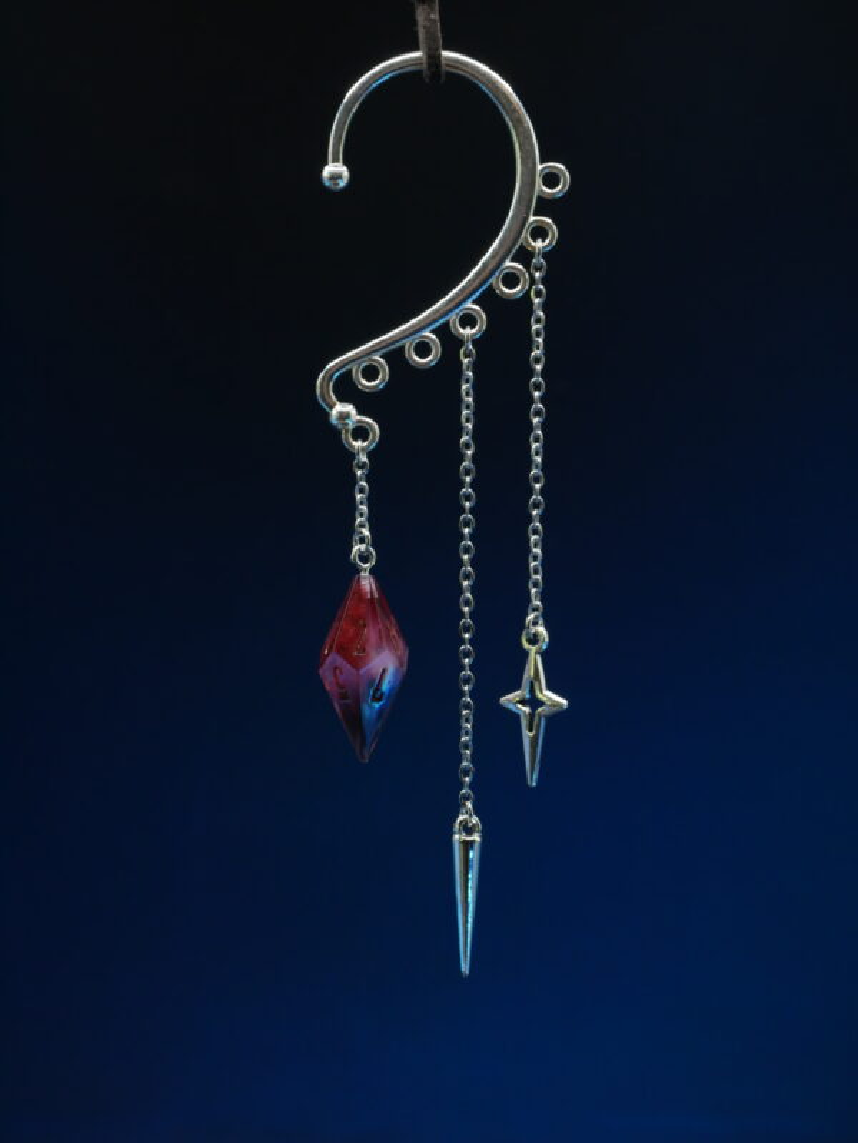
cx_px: 429
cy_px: 572
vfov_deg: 32.2
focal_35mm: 60
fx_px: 1981
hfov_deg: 24.4
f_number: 6.3
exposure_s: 1/60
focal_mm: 30
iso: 800
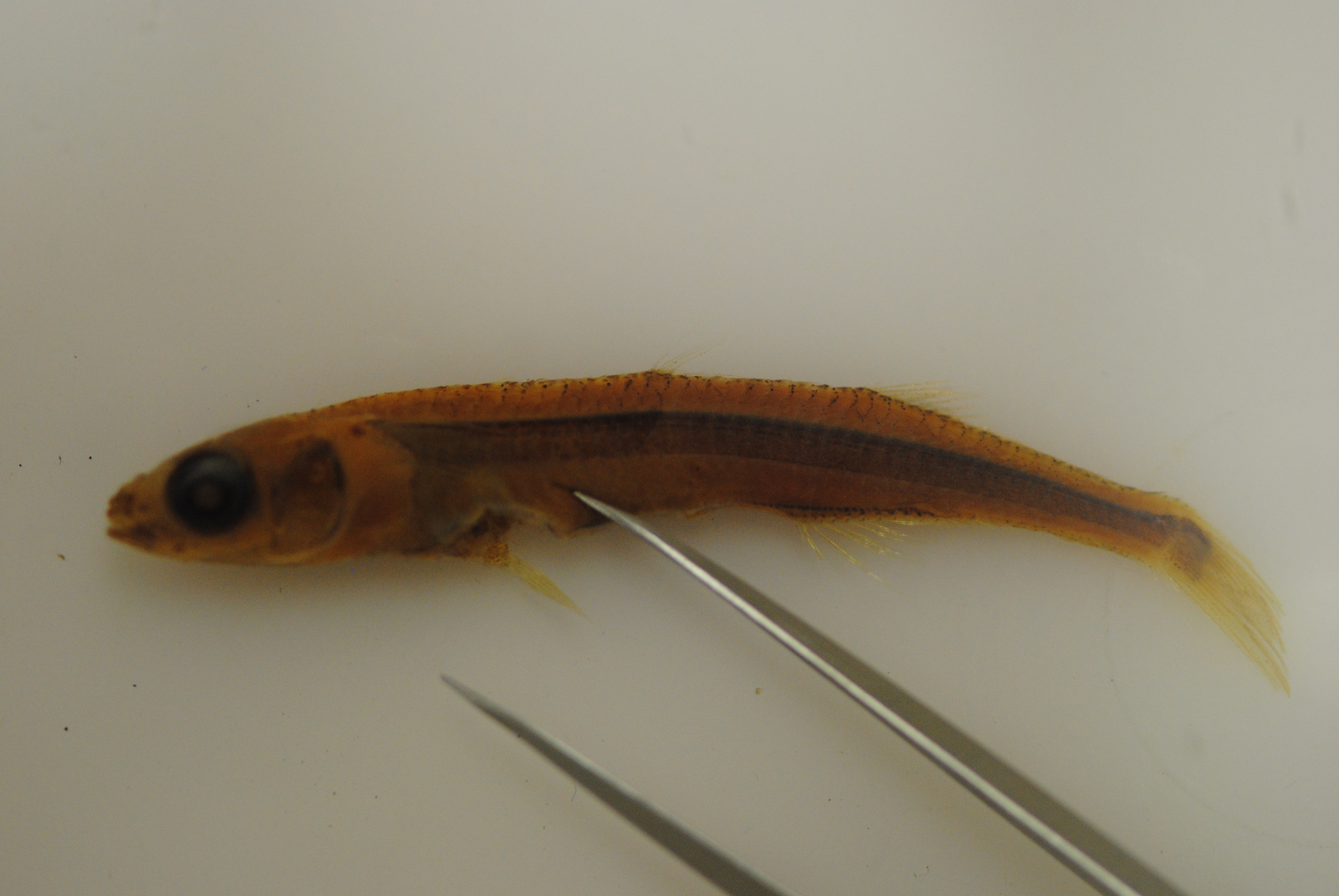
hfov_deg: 13.0
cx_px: 670
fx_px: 5865
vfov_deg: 8.7
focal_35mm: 158
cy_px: 448
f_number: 3.3
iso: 500
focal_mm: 105
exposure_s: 1/125
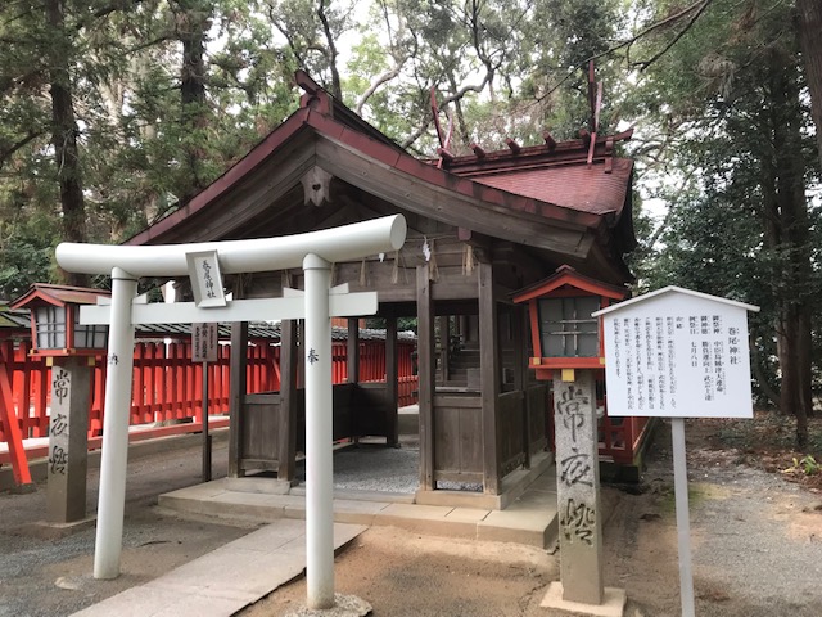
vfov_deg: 49.7
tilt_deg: +6.4
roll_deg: +1.0
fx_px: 665
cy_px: 308
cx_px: 411
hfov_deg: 63.4
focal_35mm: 28
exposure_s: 1/120
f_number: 1.8
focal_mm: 3.99
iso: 40
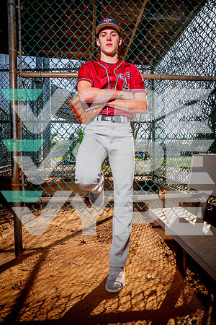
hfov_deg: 51.3
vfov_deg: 71.5
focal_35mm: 25
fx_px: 225
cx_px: 108
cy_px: 162
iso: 200
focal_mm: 25
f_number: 13
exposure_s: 1/125
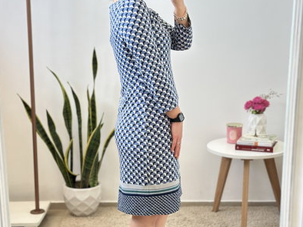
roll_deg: +0.6
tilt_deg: -20.6
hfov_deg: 29.8
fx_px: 569
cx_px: 151
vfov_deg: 22.6
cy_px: 120
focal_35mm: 65
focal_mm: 6.86
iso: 125
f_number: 1.78
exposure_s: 1/60
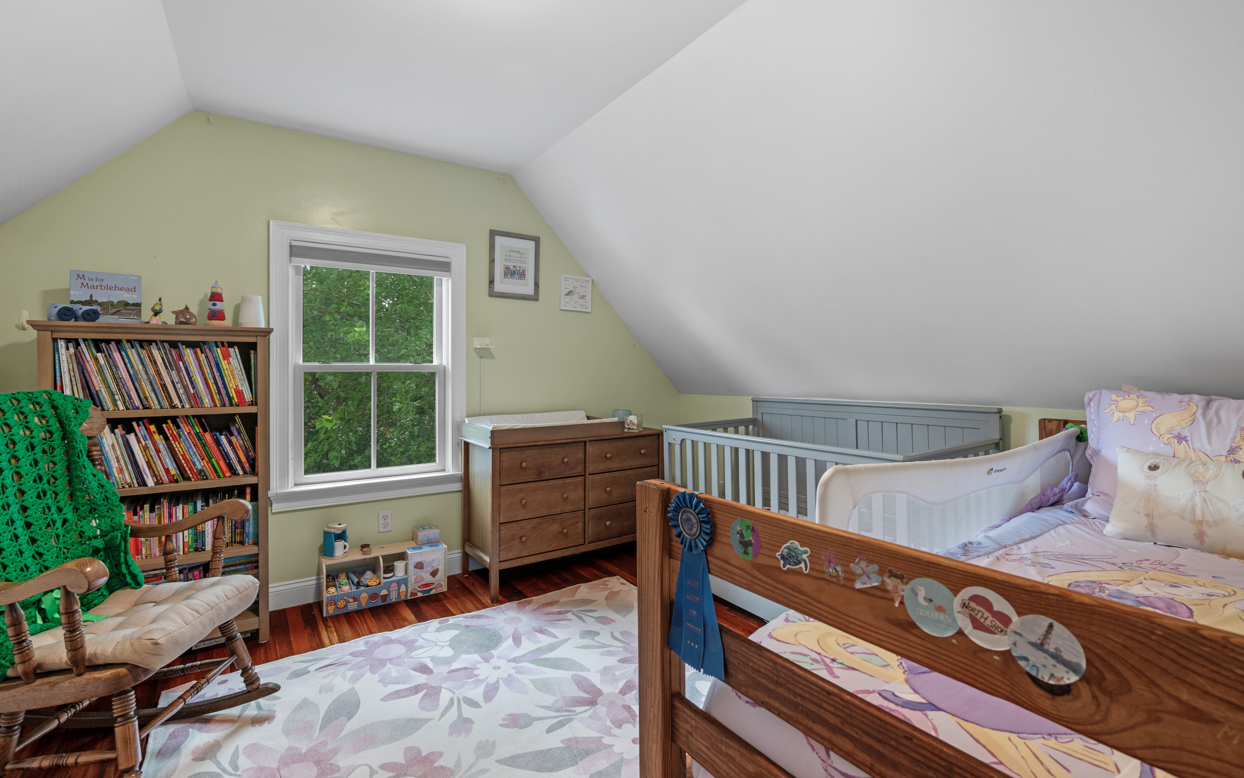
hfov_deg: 97.8
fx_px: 542
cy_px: 367
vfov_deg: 71.2
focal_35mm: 16
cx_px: 594
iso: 400
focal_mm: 14
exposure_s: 1/1.25
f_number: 8
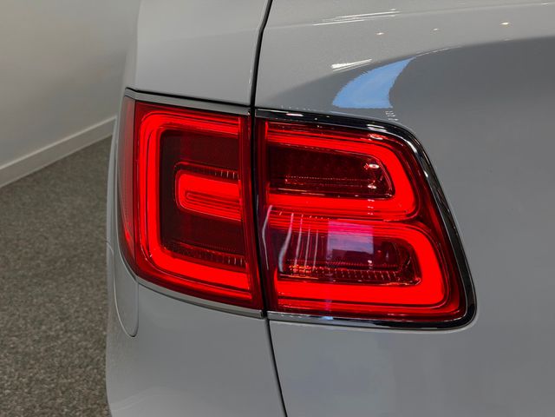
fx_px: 770
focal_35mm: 48
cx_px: 278
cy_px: 208
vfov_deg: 30.3
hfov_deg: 39.7
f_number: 1.78
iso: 64
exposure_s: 1/396
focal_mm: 6.76
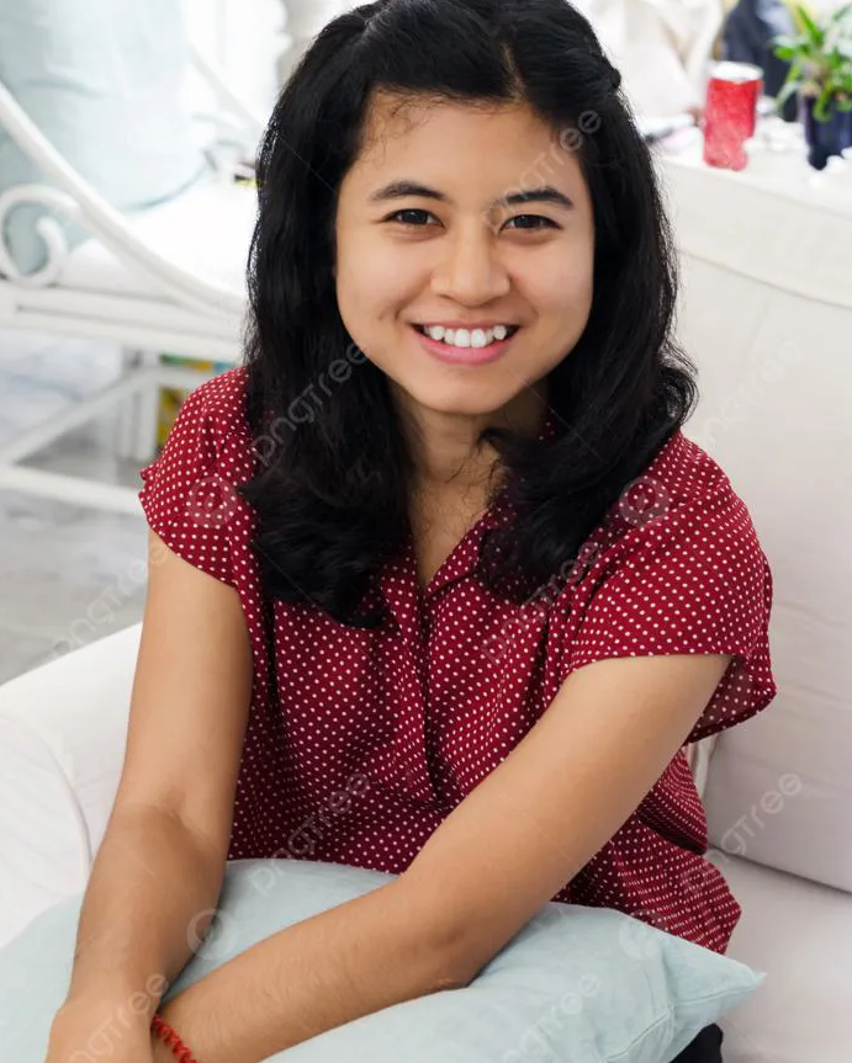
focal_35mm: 86
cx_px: 428
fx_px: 2709
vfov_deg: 22.2
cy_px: 506
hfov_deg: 17.9
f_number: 5
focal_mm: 50
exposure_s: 1/80
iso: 320
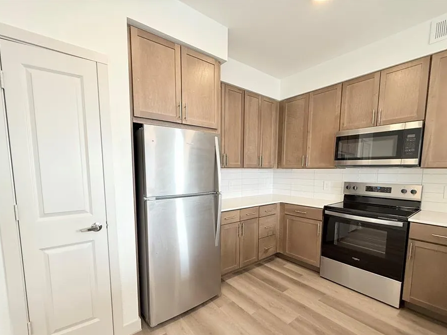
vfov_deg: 77.7
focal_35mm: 16
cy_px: 190
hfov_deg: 94.5
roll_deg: +0.0
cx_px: 218
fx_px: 207
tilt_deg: -5.7
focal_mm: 2.22
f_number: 2.2
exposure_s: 1/120
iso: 160
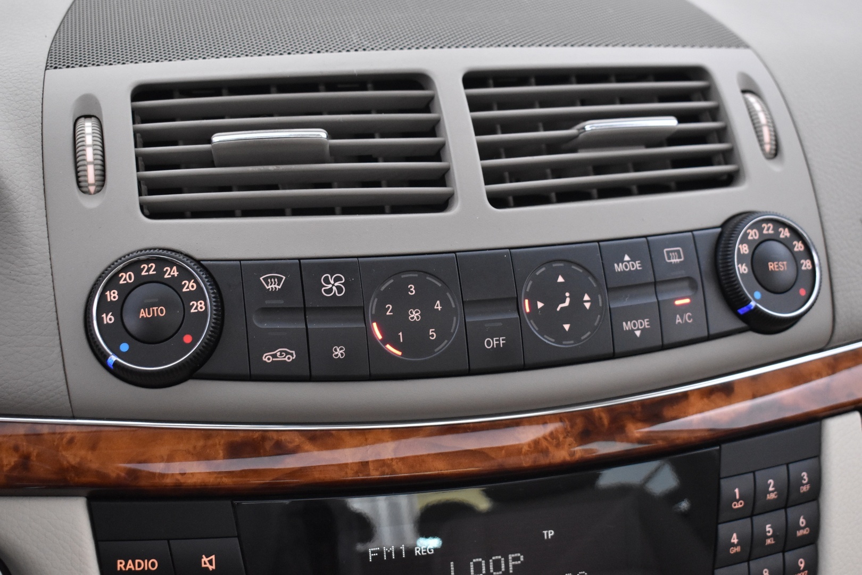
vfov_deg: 25.8
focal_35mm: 52
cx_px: 431
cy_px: 288
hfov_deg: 37.9
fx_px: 1257
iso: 3200
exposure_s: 1/25
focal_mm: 35
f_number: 4.5
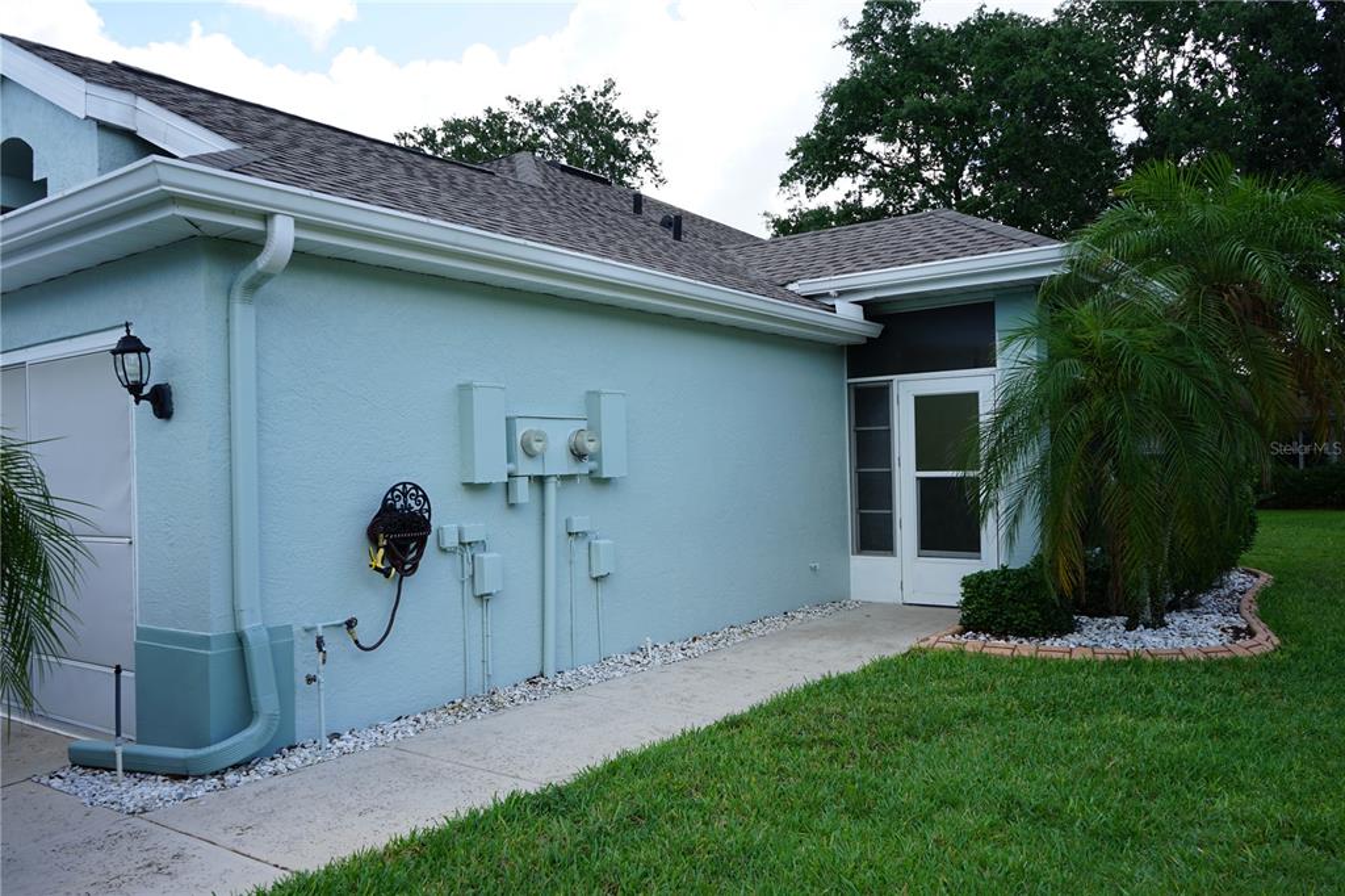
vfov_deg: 46.4
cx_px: 672
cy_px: 448
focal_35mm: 28
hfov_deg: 65.5
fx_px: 1046
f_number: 9
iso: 100
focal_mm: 28
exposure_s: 1/80
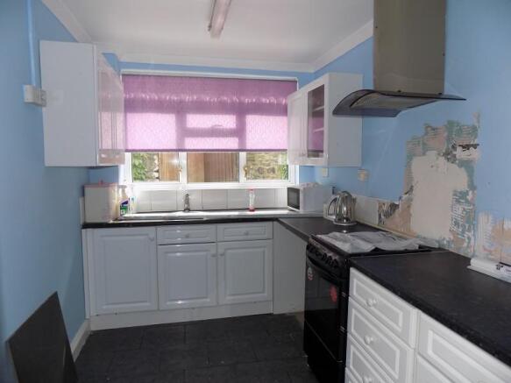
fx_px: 339
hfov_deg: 73.9
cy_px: 192
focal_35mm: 23
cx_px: 256
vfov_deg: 58.9
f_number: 3.1
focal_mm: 4
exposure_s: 1/30
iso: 80
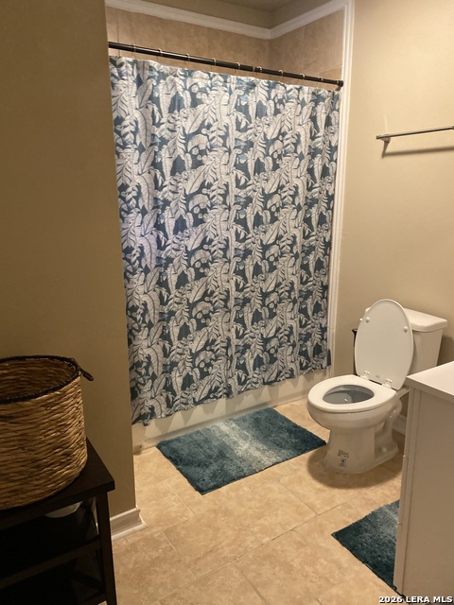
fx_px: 455
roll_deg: +0.1
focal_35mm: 26
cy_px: 302
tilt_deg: -14.1
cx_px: 227
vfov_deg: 67.3
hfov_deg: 53.1
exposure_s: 1/40
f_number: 1.8
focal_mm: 4.25
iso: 500
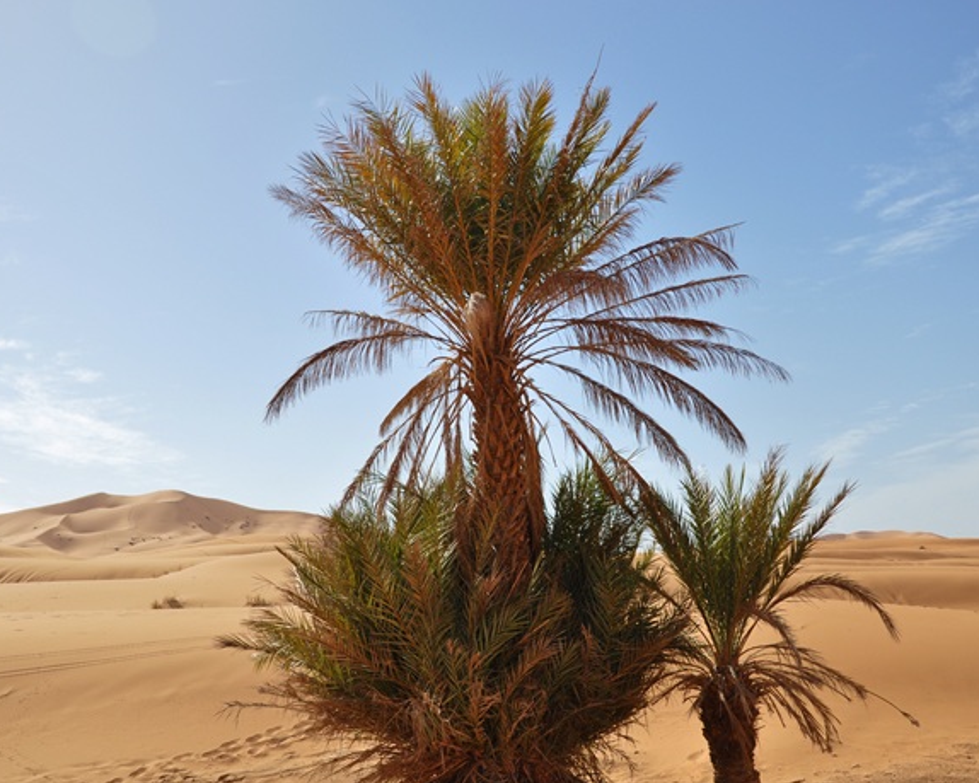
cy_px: 394
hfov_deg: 38.8
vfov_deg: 31.4
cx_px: 520
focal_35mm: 48
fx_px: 1391
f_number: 6.3
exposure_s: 1/1600
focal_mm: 28
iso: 400
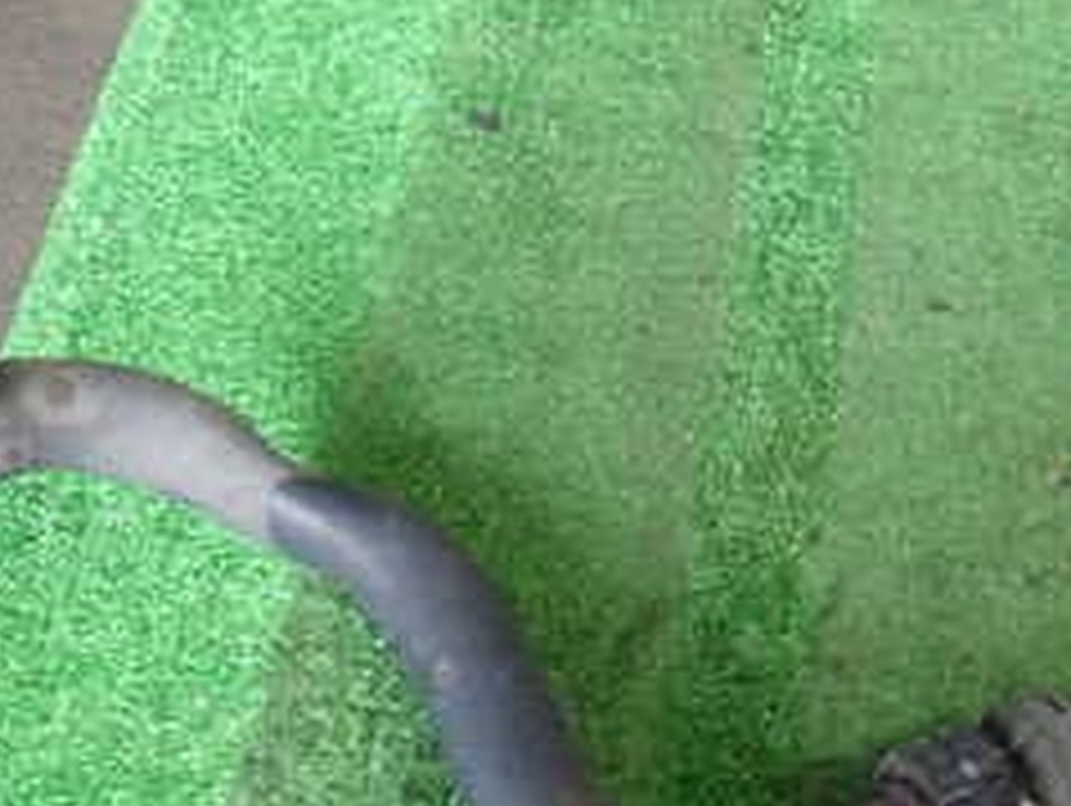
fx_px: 1951
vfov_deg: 23.3
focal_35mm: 63
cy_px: 387
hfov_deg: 28.5
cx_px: 1107
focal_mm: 4.5
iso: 200
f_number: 2
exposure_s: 1/60
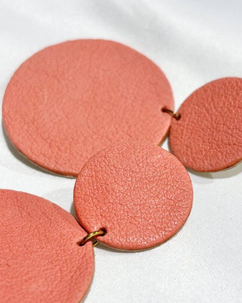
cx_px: 135
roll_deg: +7.0
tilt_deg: -21.5
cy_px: 156
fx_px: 573
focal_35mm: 64
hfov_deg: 23.8
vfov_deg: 29.6
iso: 32
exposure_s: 1/209
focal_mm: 5.96
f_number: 1.6
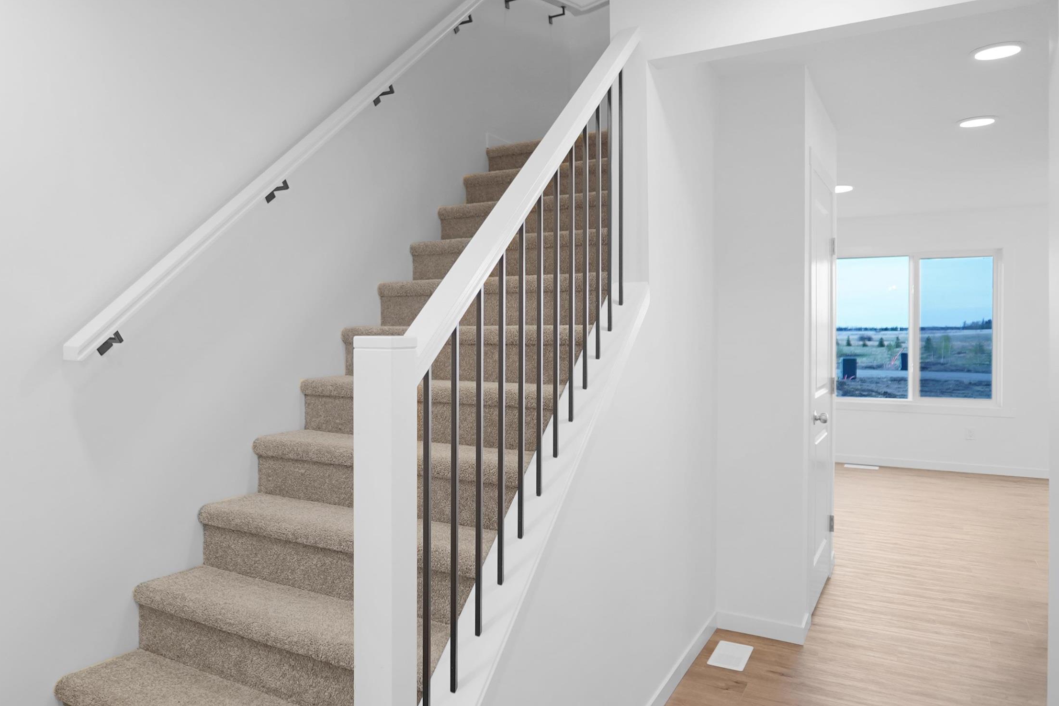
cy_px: 354
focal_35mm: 25
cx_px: 384
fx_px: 735
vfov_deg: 51.3
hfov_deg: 70.1
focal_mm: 12
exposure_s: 1/30
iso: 200
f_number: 2
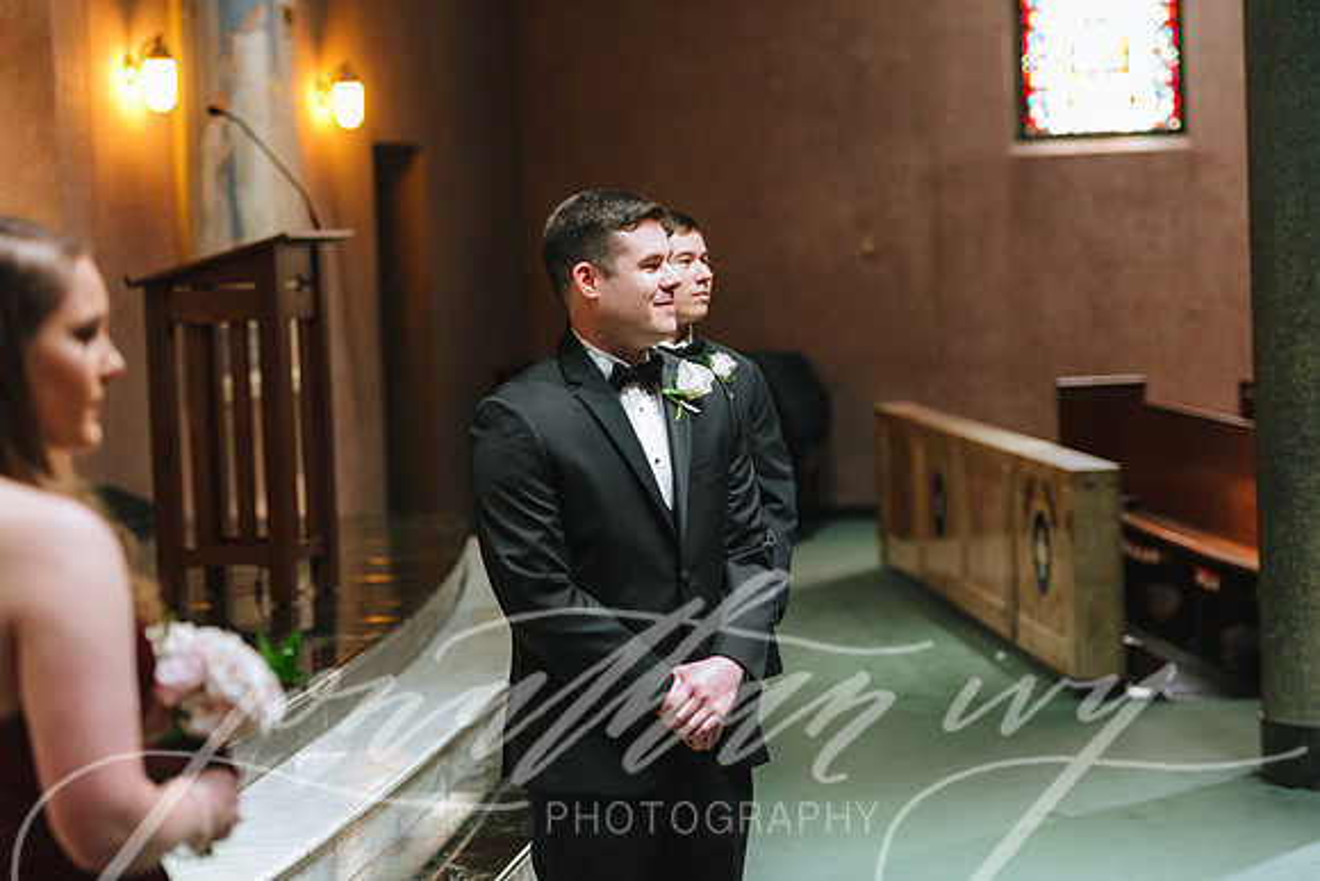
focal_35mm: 90
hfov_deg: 22.6
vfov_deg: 15.2
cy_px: 440
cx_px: 660
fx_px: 3301
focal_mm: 90
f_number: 2.8
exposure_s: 1/160
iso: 4000
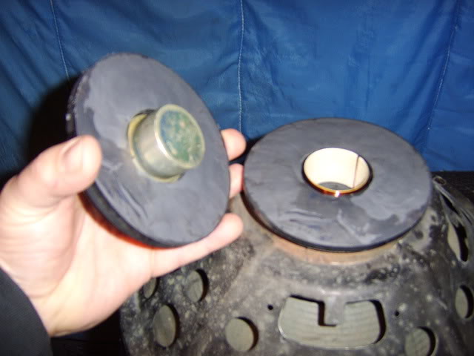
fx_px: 424
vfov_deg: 45.4
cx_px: 237
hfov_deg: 58.4
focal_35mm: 31
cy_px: 178
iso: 141
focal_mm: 8.13
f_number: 2.7
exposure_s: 1/30
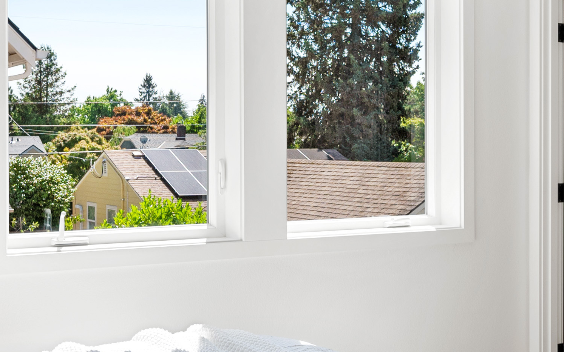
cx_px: 359
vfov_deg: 19.7
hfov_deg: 30.9
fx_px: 1014
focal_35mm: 66
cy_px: 138
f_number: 8
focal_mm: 16
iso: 200
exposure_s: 1/30
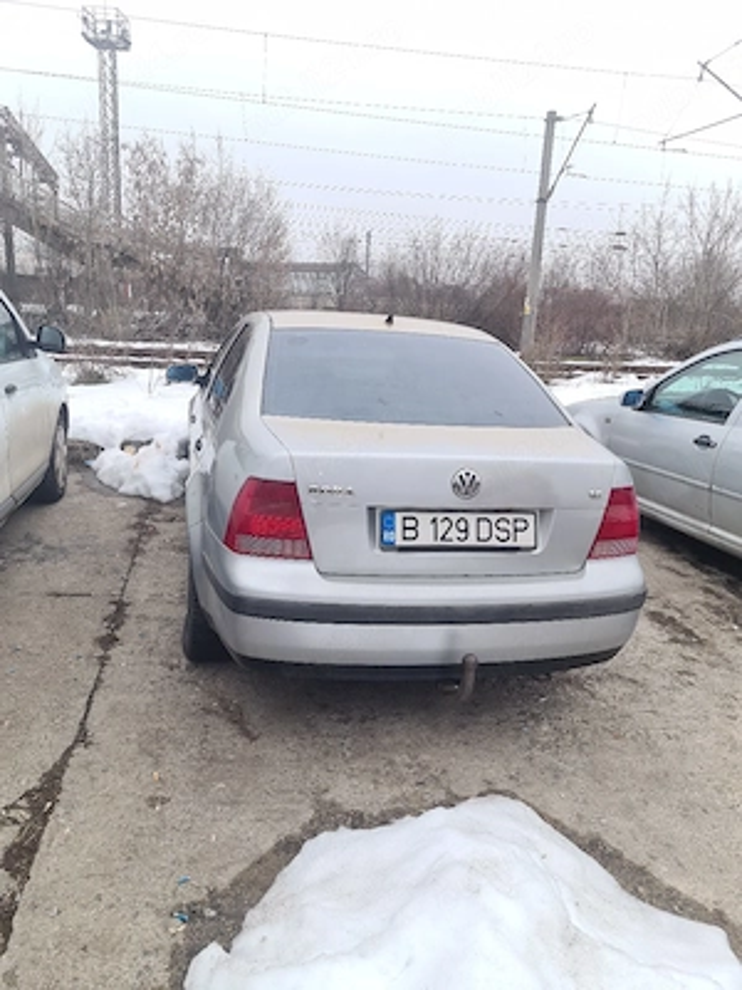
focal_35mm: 26
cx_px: 371
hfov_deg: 53.1
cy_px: 495
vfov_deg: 67.3
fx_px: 743
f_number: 1.8
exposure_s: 1/1250
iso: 50
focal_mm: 5.4
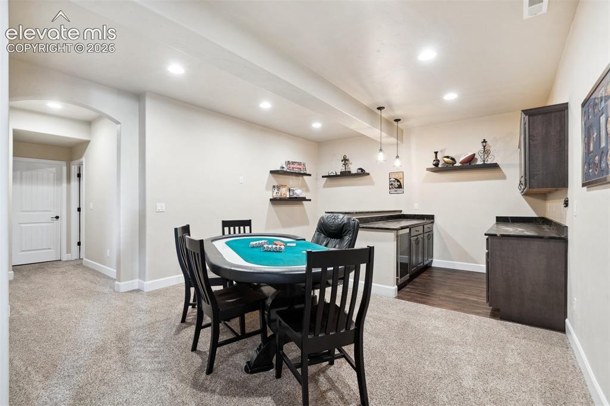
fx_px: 271
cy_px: 203
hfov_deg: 96.8
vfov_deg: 73.7
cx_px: 305
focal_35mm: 16
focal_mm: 16
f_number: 6.3
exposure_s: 1/4
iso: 500
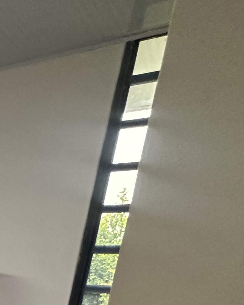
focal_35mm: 53
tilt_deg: -10.6
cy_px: 356
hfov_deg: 15.9
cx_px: -322
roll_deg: -3.6
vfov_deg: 30.6
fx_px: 478
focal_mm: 2.22
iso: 320
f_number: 2.2
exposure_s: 1/98
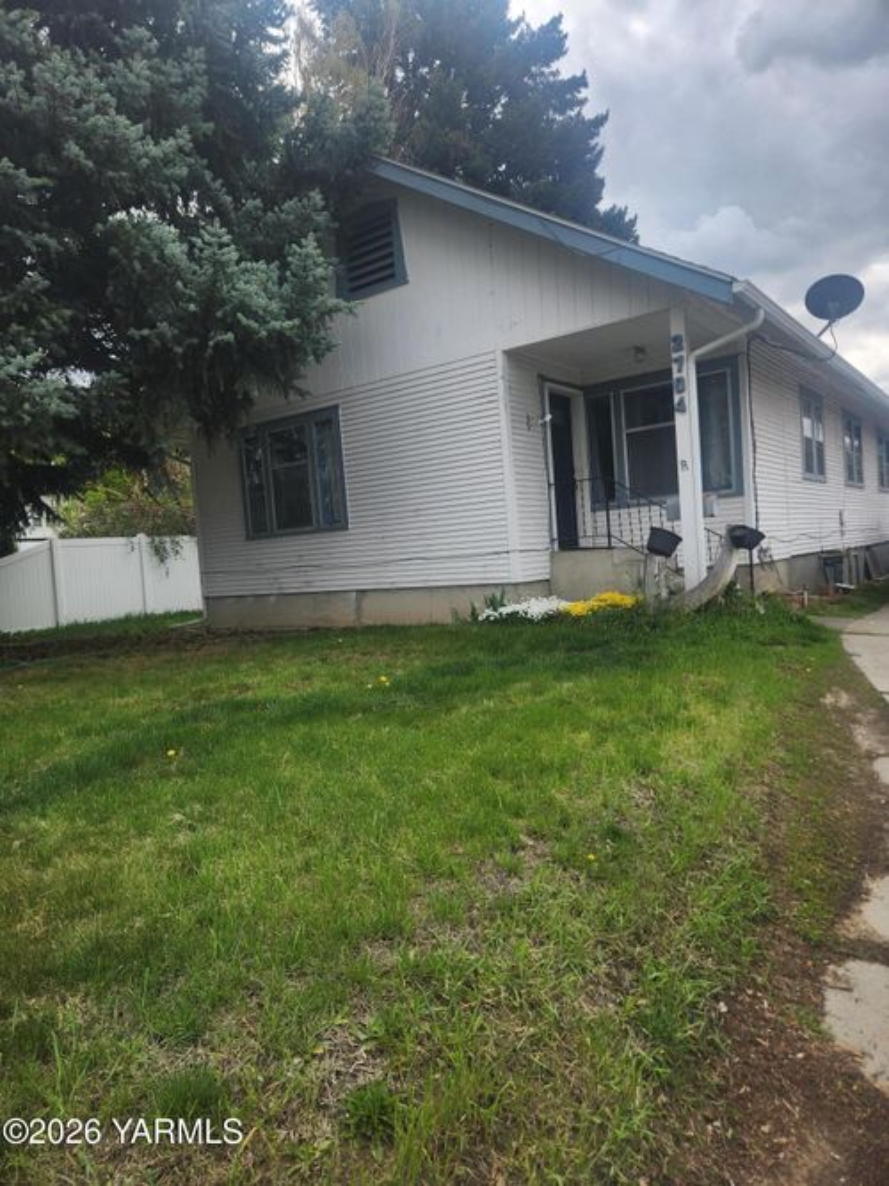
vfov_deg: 73.9
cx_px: 444
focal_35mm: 23
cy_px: 593
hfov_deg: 58.9
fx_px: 788
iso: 20
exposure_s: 1/917
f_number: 1.8
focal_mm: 5.4
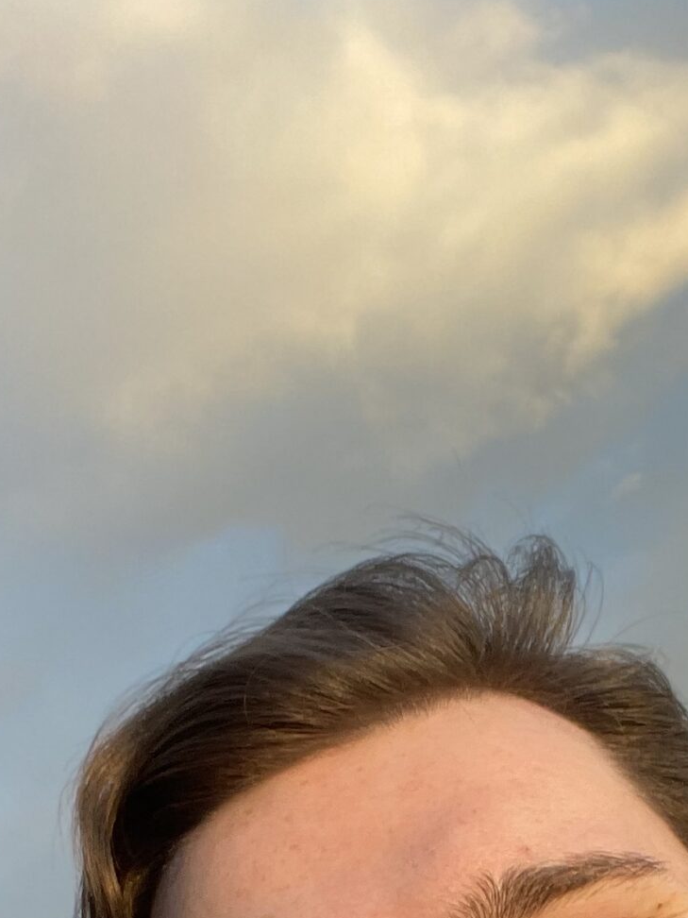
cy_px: 1068
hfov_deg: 18.2
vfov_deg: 22.9
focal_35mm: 79
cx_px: 668
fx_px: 2094
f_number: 2.2
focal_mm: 2.71
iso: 25
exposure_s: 1/122
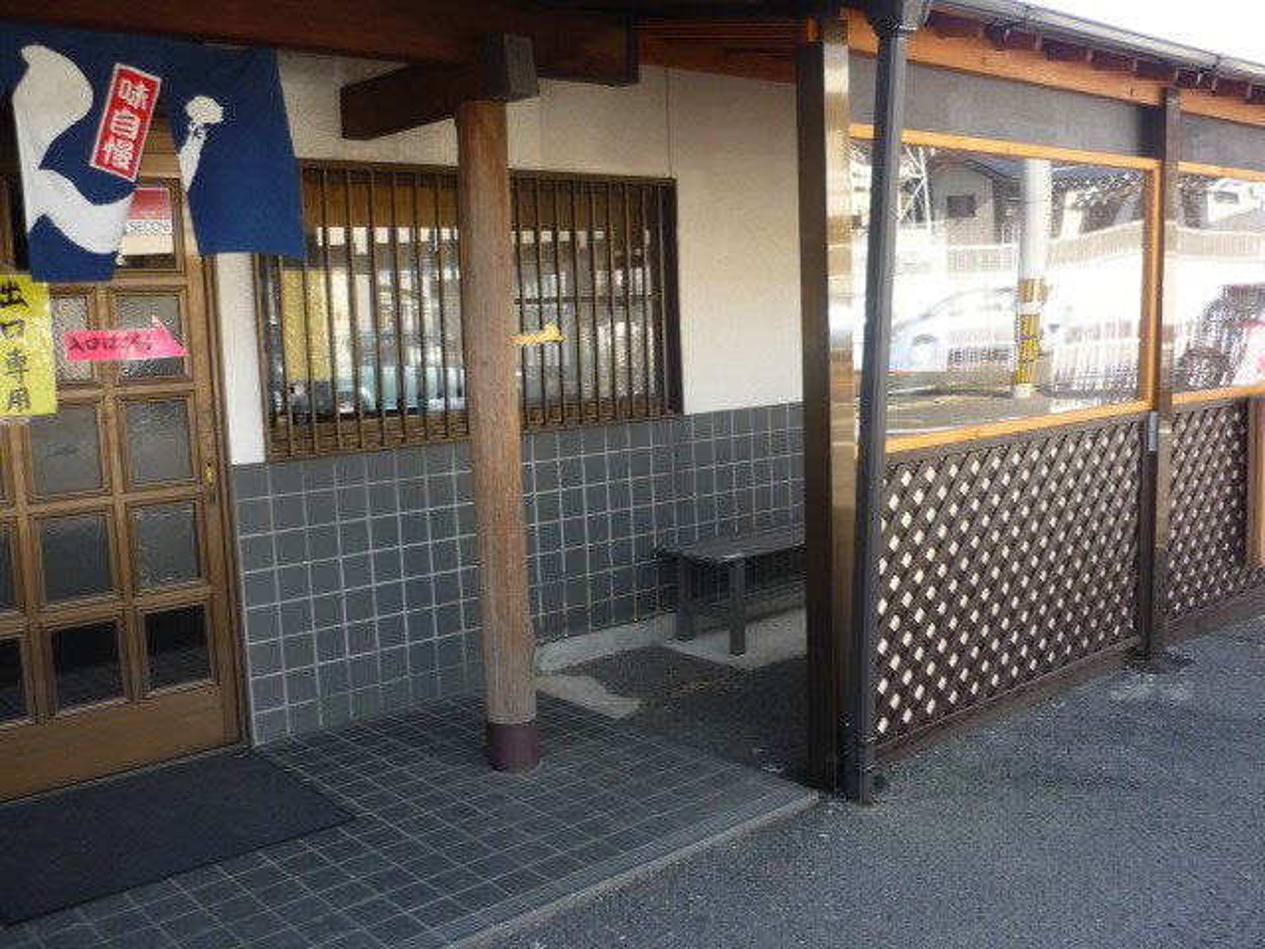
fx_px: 1206
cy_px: 474
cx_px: 632
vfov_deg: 42.9
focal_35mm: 33
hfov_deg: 55.4
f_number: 2.8
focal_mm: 5.5
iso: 100
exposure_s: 1/160
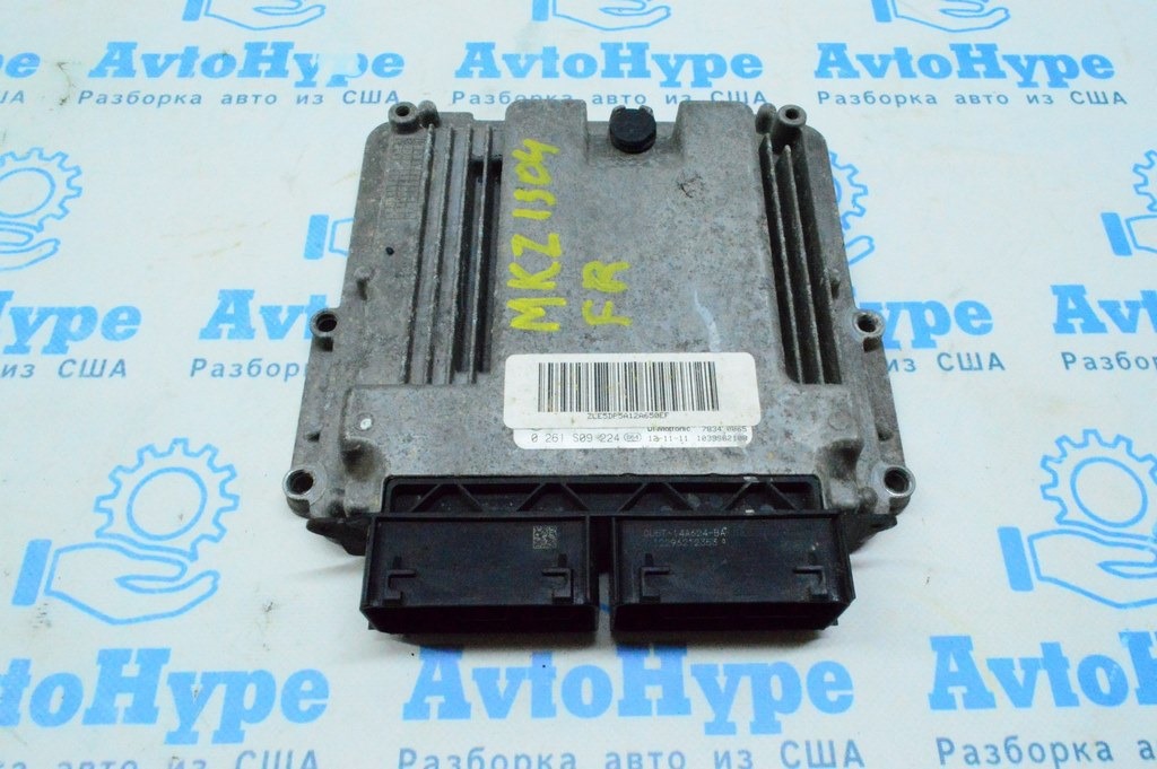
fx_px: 867
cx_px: 578
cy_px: 384
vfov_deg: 47.9
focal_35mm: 27
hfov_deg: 67.4
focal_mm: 18
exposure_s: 1/80
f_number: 22
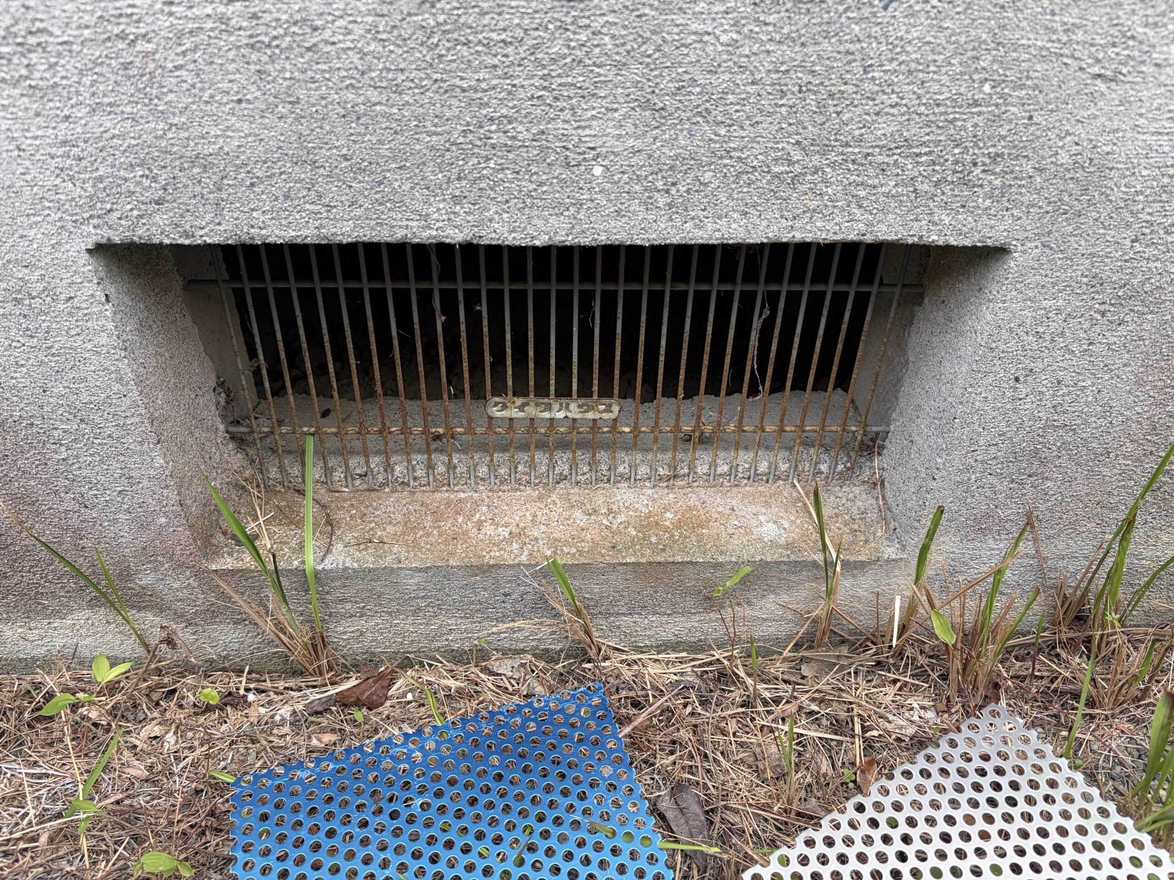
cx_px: 587
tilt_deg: -38.6
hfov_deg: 67.3
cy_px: 440
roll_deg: -0.1
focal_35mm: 26
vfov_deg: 53.1
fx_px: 882
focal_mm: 5.96
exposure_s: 1/267
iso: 40
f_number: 1.6
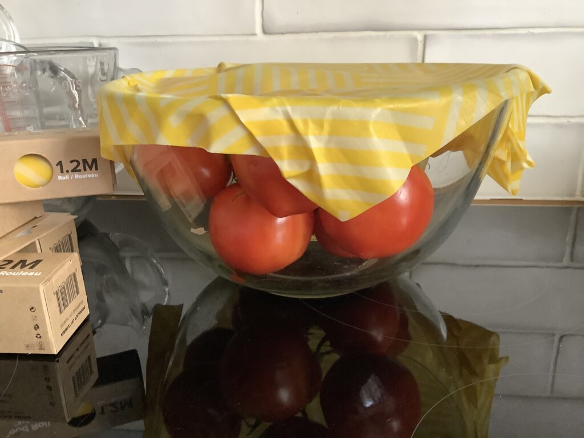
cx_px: 292
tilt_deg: -20.7
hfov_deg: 58.4
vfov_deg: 45.4
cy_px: 219
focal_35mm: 31
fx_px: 523
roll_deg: +1.9
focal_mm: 3.3
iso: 320
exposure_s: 1/33
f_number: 2.4
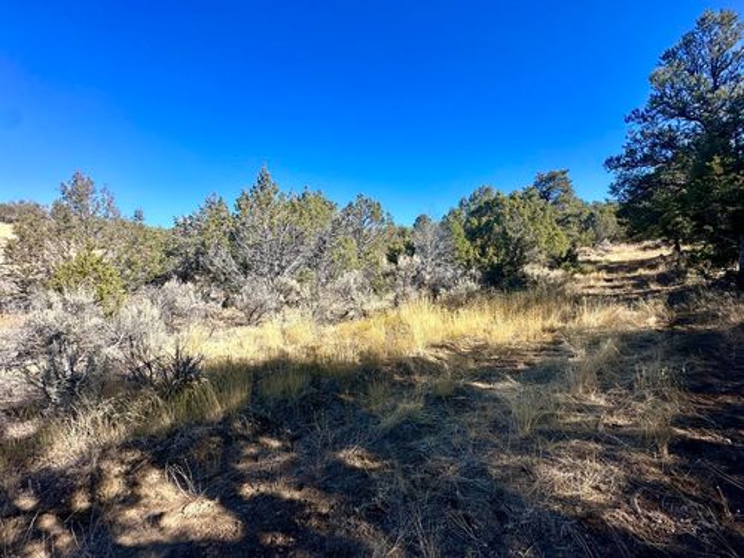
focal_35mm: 14
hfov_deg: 102.1
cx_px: 372
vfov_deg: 85.7
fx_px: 301
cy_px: 279
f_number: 2.2
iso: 40
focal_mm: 2.22
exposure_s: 1/1233
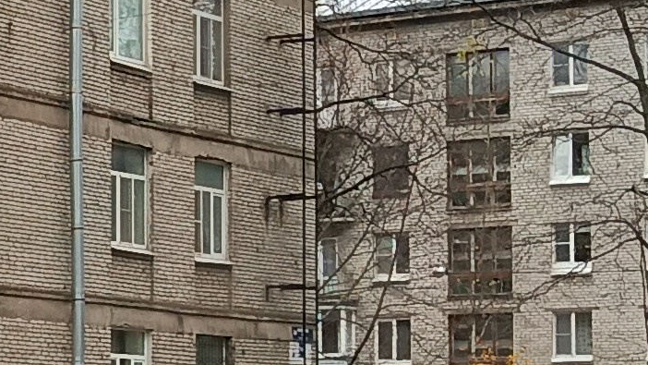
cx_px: -742
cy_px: 341
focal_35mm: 149
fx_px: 2560
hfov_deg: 12.3
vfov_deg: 8.1
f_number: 1.7
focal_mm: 5.24
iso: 161
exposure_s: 1/100
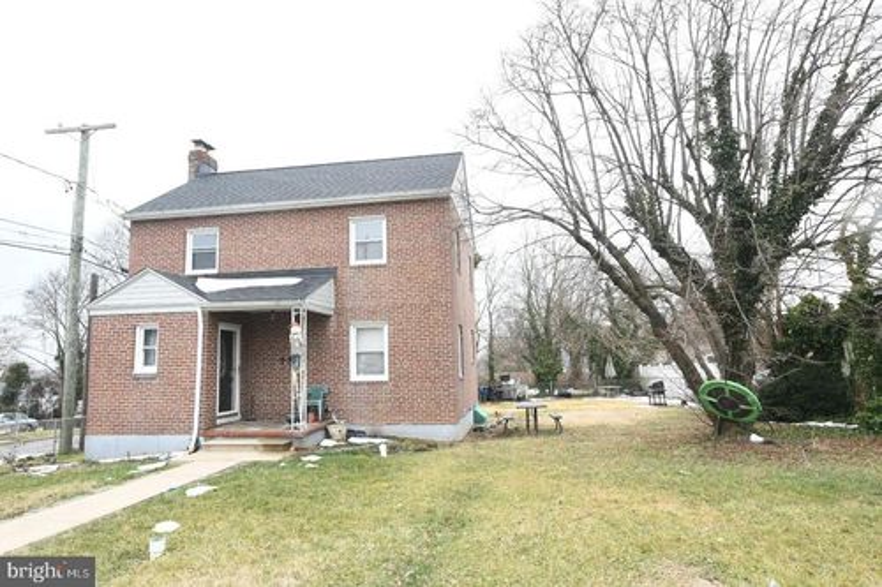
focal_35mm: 21
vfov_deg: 59.5
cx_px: 441
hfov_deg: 81.2
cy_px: 294
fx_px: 514
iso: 1000
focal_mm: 14
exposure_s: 1/100
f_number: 11
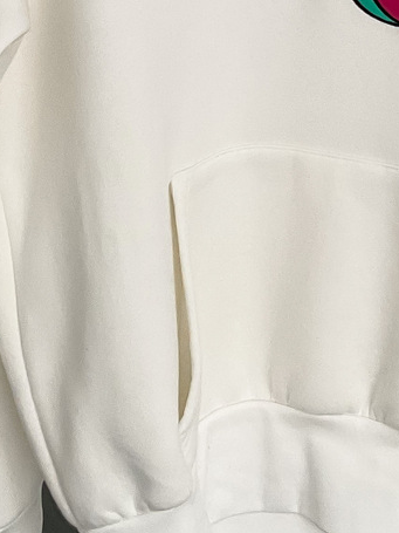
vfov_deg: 18.4
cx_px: 266
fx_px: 1568
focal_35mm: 102
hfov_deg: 14.5
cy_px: -75
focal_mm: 3
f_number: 1.8
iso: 80
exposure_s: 1/60
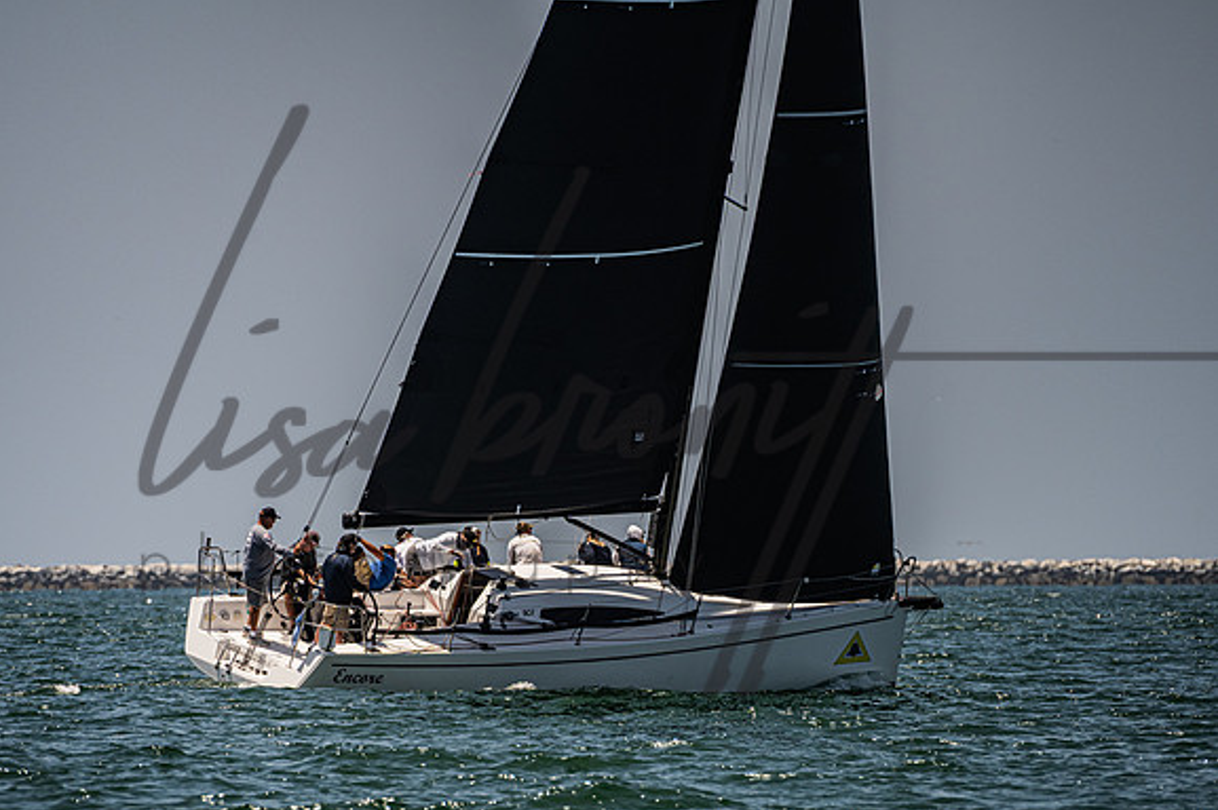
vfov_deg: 2.5
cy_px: 540
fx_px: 18293
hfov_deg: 3.8
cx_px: 543
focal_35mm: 541
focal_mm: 400
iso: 400
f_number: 8
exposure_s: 1/2000
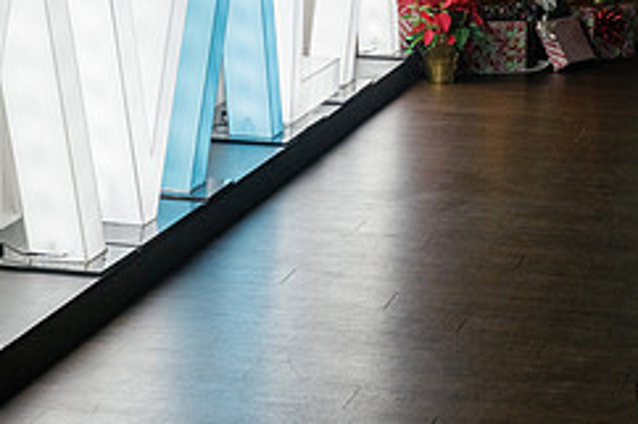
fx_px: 2125
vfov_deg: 11.4
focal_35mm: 120
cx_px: 301
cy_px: 62
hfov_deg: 17.1
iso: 800
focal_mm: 50
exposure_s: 1/60
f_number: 10
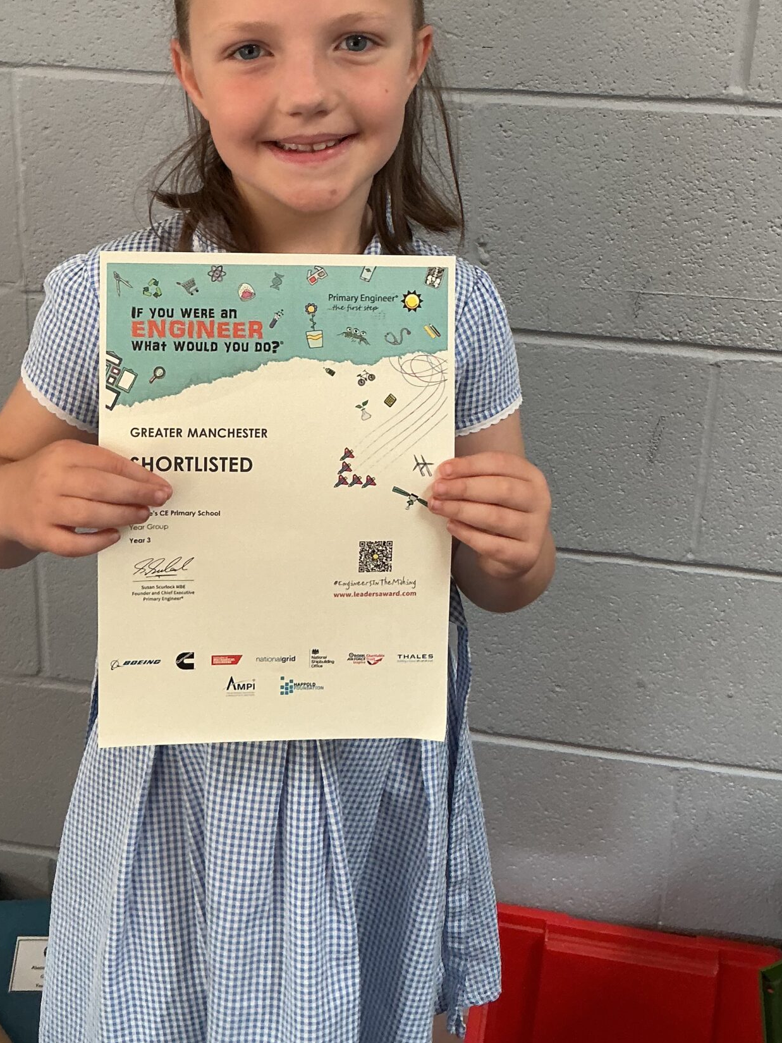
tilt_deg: -18.2
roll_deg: -1.2
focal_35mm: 45
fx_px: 1356
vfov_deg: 41.1
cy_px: 281
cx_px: 309
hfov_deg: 32.1
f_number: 1.8
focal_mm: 3
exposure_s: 1/60
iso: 80
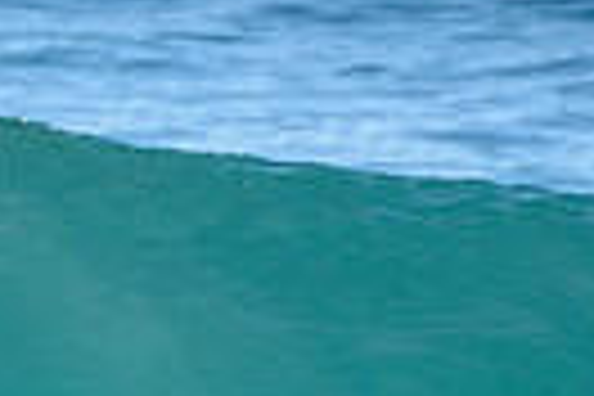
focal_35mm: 2702
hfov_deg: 0.8
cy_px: 462
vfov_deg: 0.5
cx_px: -582
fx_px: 44580
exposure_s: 1/2000
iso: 160
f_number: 5.6
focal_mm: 500
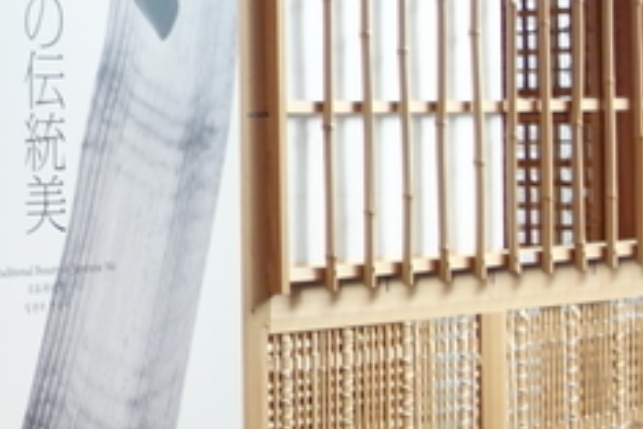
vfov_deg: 9.6
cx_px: -369
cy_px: 123
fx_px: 2556
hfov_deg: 13.4
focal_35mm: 143
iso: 200
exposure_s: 1/30
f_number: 1.8
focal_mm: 10.4
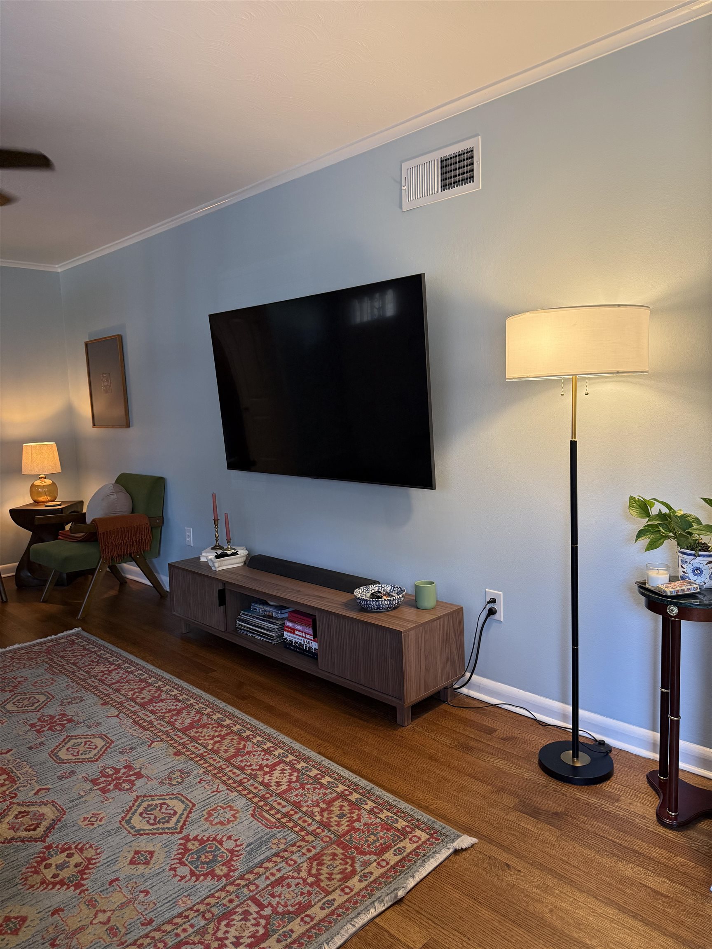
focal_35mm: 24
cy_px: 474
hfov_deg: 56.8
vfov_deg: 71.6
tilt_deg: -5.8
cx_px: 356
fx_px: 658
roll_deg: +1.2
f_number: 1.78
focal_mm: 6.76
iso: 320
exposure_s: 1/120
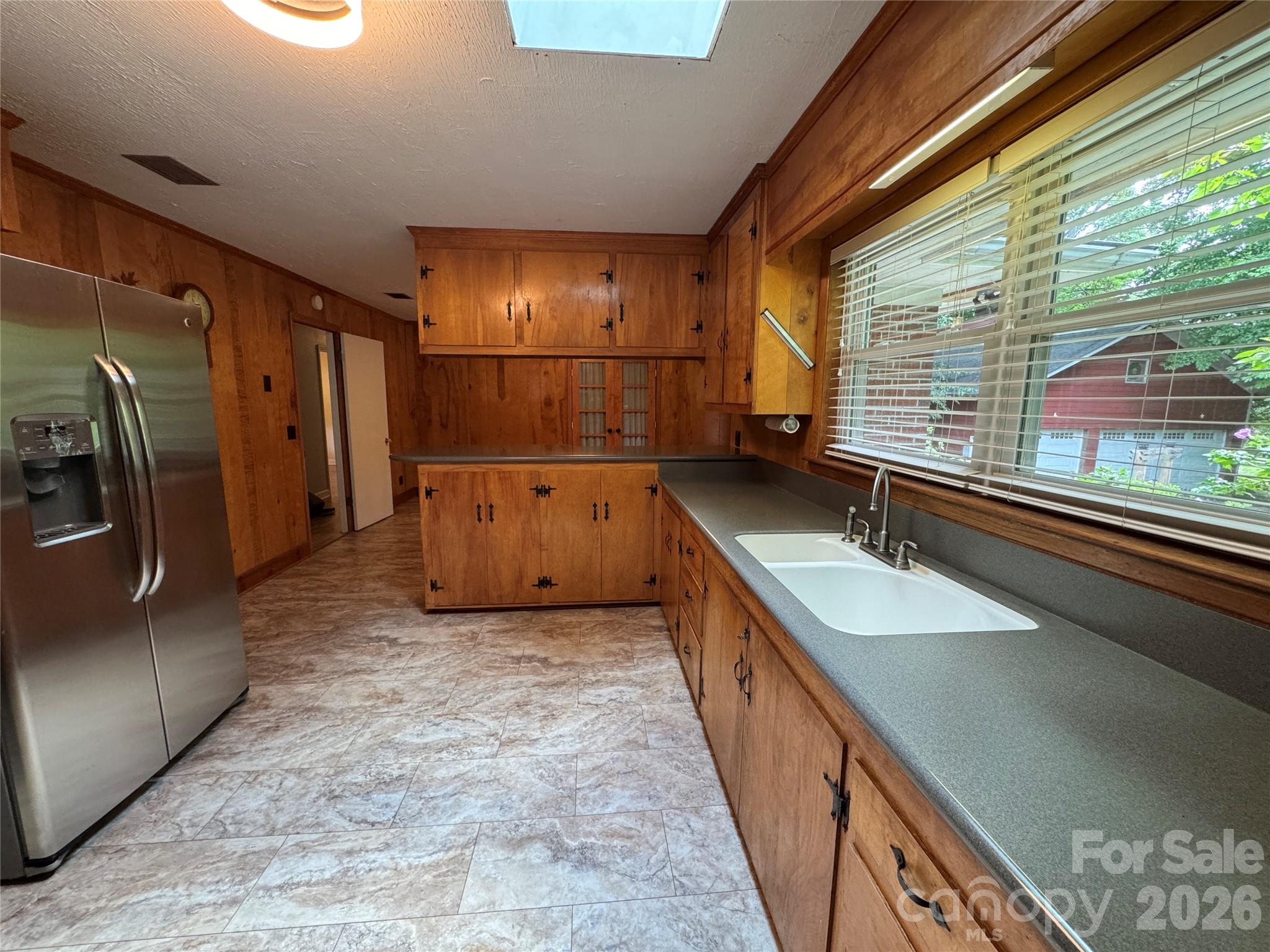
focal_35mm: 14
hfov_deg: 102.1
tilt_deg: -9.5
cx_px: 635
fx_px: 514
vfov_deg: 85.7
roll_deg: -1.1
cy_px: 476
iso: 400
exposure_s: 1/60
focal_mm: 2.22
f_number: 2.2
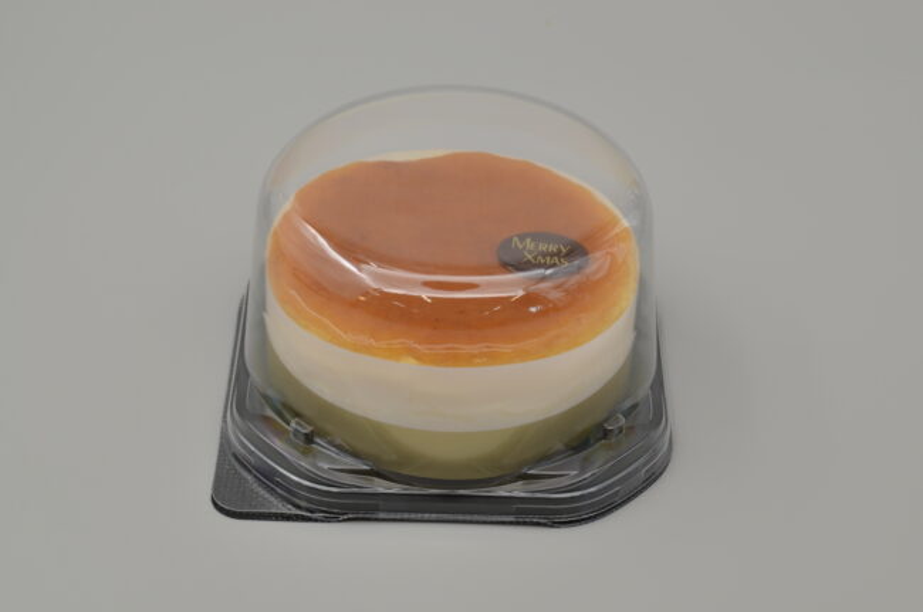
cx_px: 462
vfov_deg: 16.5
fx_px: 2112
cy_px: 306
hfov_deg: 24.7
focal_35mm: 82
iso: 400
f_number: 10
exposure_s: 1/60
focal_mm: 55
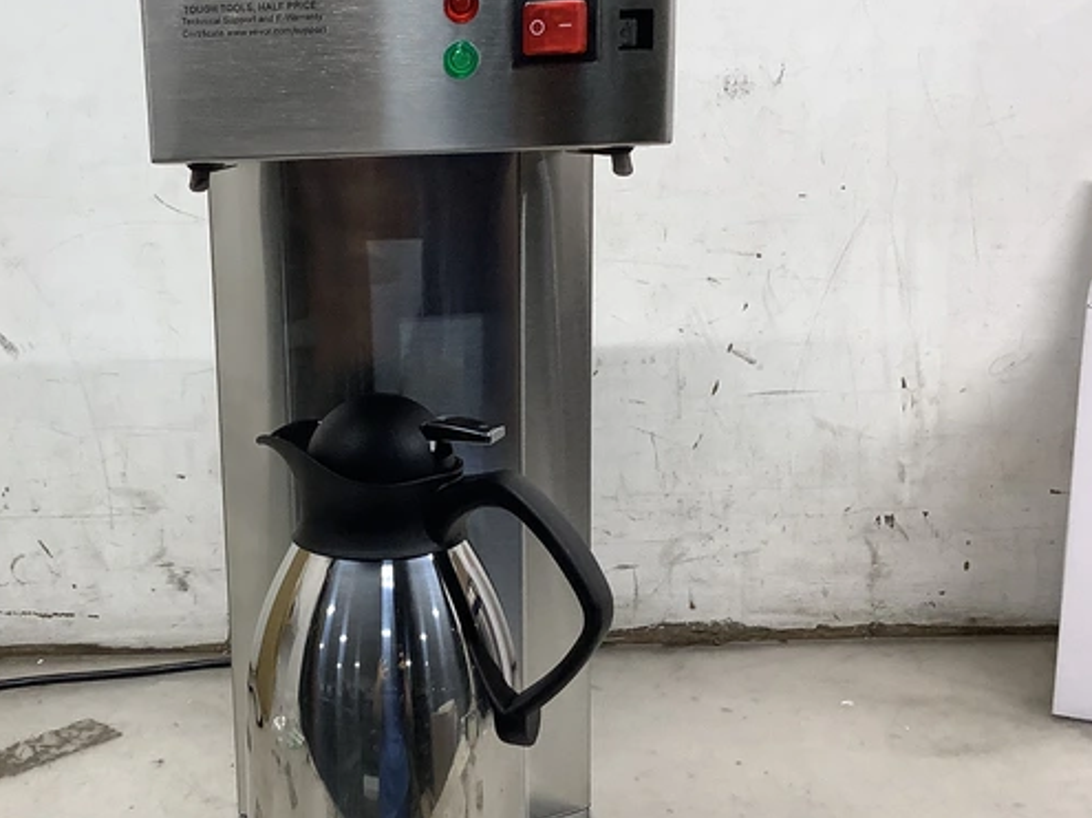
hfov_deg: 39.8
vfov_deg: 30.8
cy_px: 471
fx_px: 1482
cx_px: 340
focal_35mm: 47
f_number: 2.4
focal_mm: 3.3
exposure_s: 1/120
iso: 64
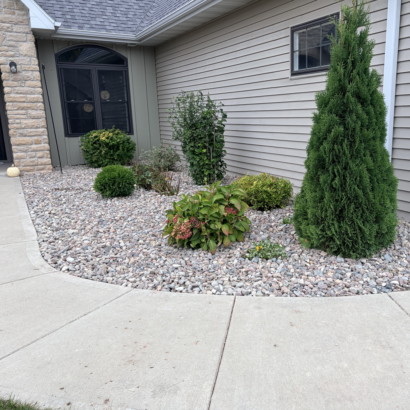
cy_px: 205
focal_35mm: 31
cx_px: 245
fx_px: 415
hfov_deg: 52.2
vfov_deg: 52.5
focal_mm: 5.96
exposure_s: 1/519
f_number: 1.6
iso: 50
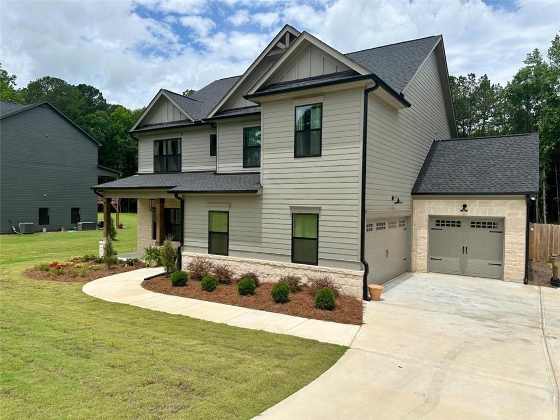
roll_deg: -0.8
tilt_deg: -0.7
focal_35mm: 24
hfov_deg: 71.6
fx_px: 388
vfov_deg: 56.8
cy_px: 210
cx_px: 280
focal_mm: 6.86
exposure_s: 1/7042
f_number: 1.78
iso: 80
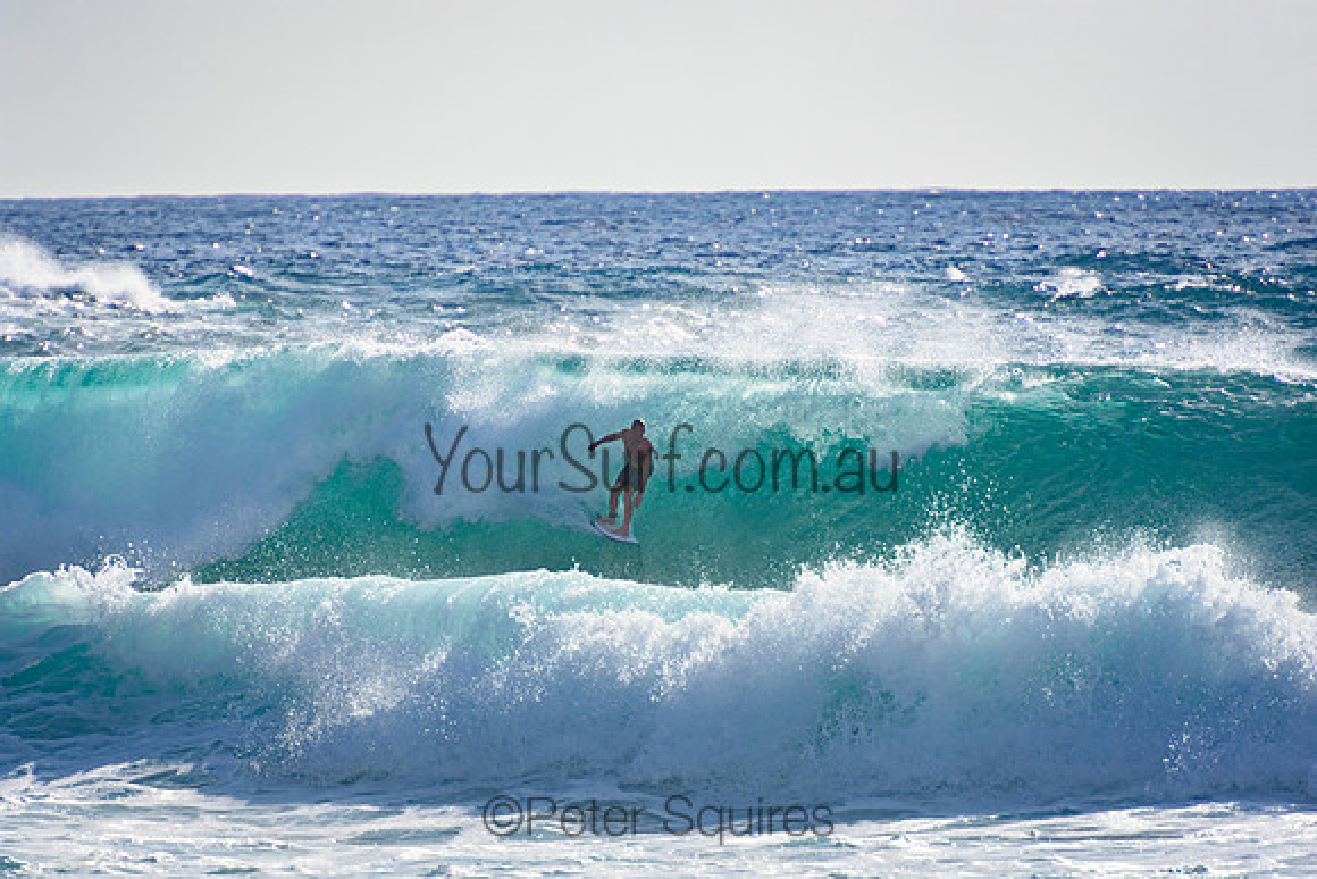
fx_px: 21954
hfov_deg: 3.4
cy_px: 440
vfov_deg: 2.3
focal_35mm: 600
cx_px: 658
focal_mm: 400
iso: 250
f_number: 5.6
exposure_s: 1/2000
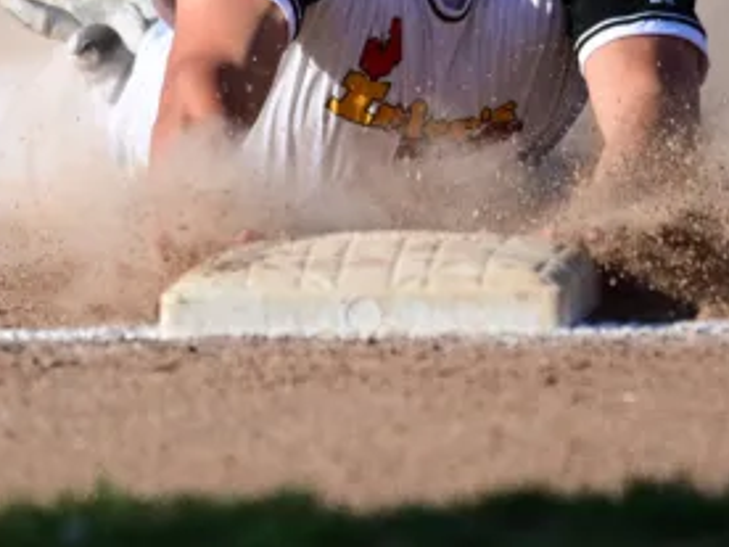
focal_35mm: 1045
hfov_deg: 1.9
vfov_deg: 1.4
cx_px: 263
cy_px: 129
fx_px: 22007
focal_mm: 400
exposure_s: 1/2500
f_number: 4.5
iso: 160
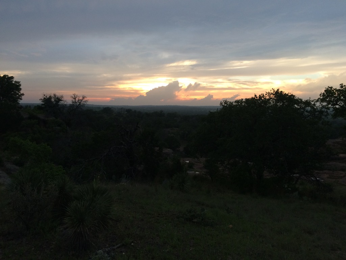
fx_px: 290
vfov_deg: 48.2
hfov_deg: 61.7
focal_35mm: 29
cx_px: 173
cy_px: 130
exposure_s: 1/120
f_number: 2.2
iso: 64
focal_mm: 4.15
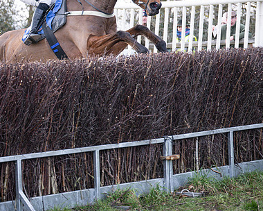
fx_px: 1393
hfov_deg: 10.8
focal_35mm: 179
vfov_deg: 8.6
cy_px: 70
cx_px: 134
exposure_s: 1/1600
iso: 400
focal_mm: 70
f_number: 2.8
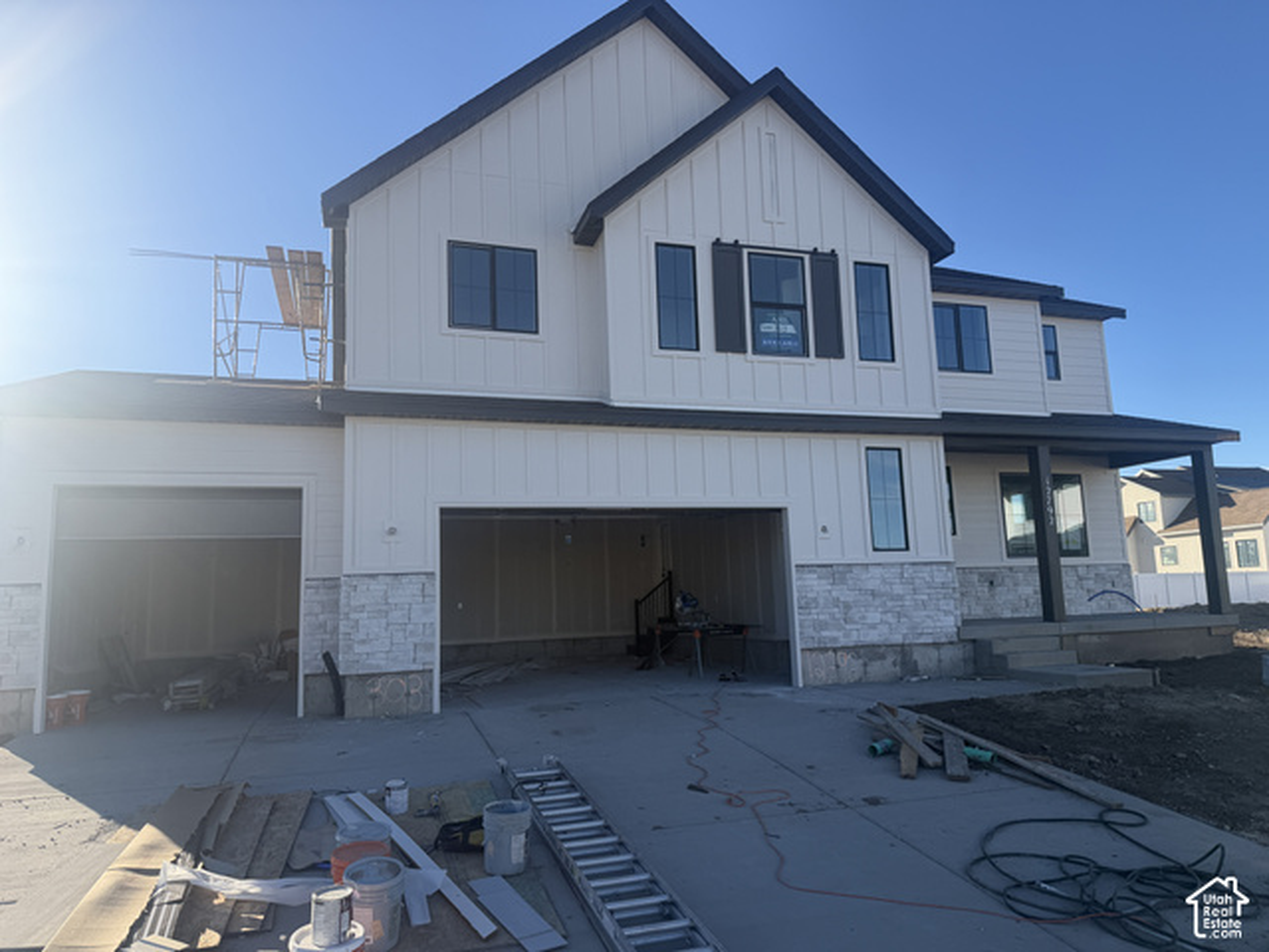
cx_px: 634
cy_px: 476
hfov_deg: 71.6
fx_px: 880
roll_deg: +1.4
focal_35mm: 24
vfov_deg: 56.8
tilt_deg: +7.3
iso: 100
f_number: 1.78
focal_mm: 6.76
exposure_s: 1/3953
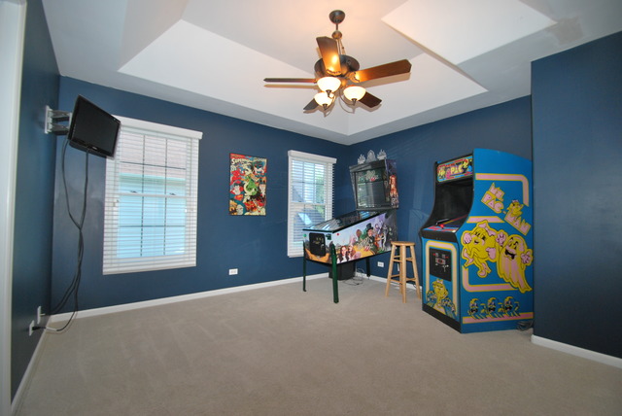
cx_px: 311
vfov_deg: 77.4
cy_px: 208
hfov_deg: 100.3
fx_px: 259
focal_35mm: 15
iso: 200
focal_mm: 10
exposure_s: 1/60
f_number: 4
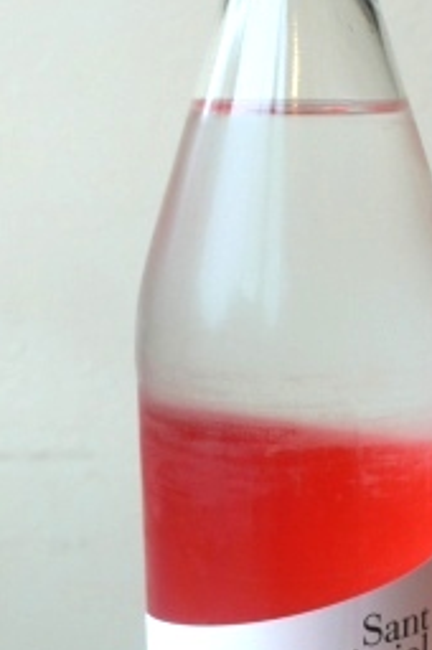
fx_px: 1119
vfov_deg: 32.4
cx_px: 297
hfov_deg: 21.7
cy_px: 361
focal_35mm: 62
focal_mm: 6.3
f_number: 2.8
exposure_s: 1/50
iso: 80
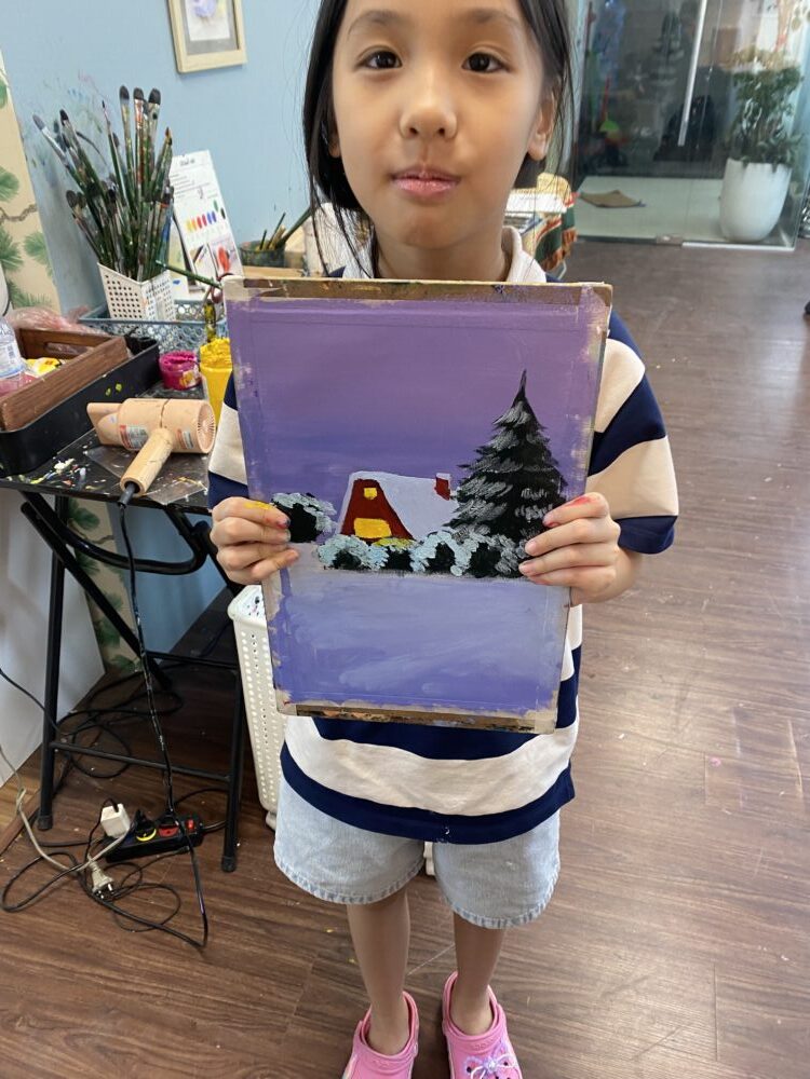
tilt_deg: -32.7
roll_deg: +0.1
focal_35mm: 26
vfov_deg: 67.3
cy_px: 540
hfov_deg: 53.1
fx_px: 811
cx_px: 405
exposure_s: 1/50
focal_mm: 4.25
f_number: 1.8
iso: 64
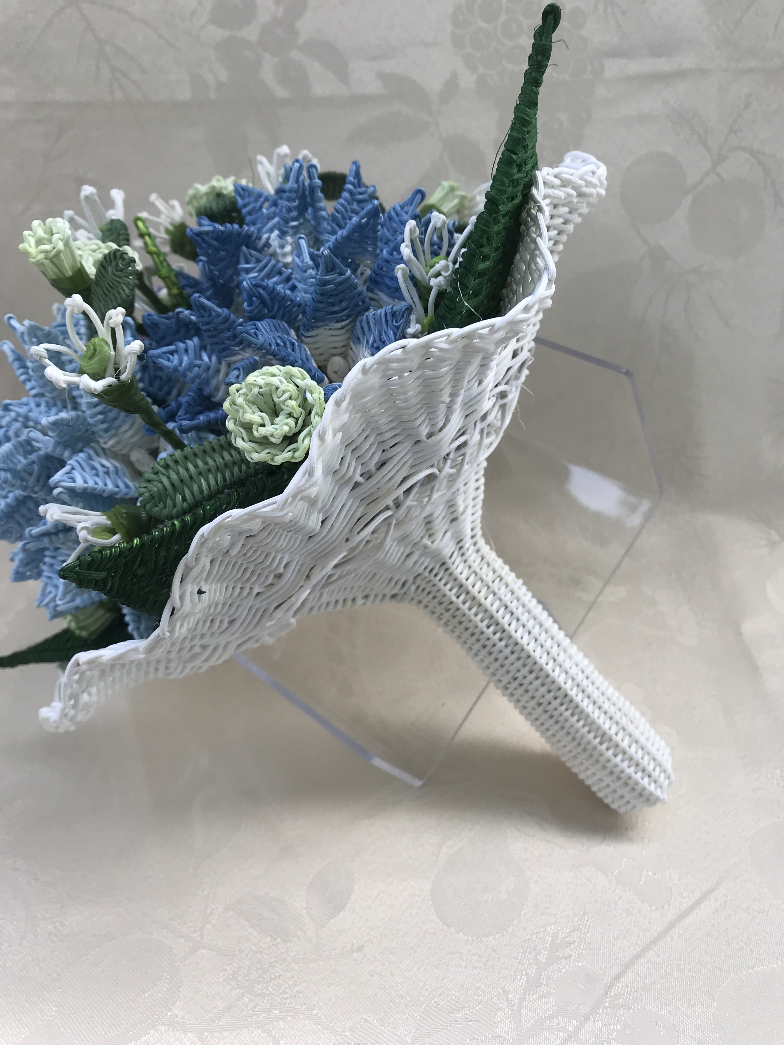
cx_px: 392
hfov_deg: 49.7
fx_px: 846
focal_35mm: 28
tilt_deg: -37.3
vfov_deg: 63.4
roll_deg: -0.2
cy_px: 522
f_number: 1.8
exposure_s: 1/182
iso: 20
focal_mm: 3.99
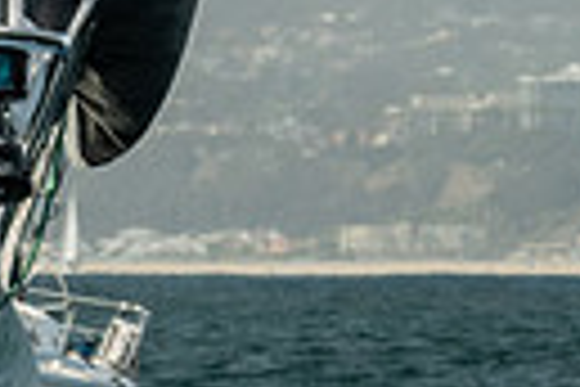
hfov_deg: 2.2
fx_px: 15063
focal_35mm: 935
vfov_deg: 1.5
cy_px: -427
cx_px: -950
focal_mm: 115
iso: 320
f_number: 6.3
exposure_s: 1/800
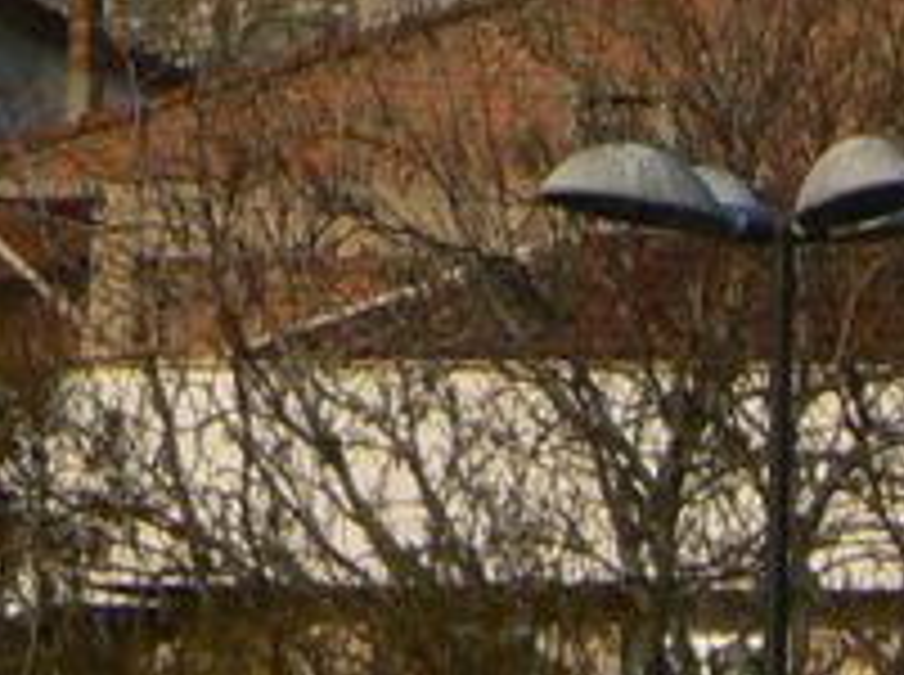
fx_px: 34071
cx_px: -364
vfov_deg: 1.1
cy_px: -580
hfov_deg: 1.5
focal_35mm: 1307
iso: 100
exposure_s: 1/1300
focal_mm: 42.6
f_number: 5.6
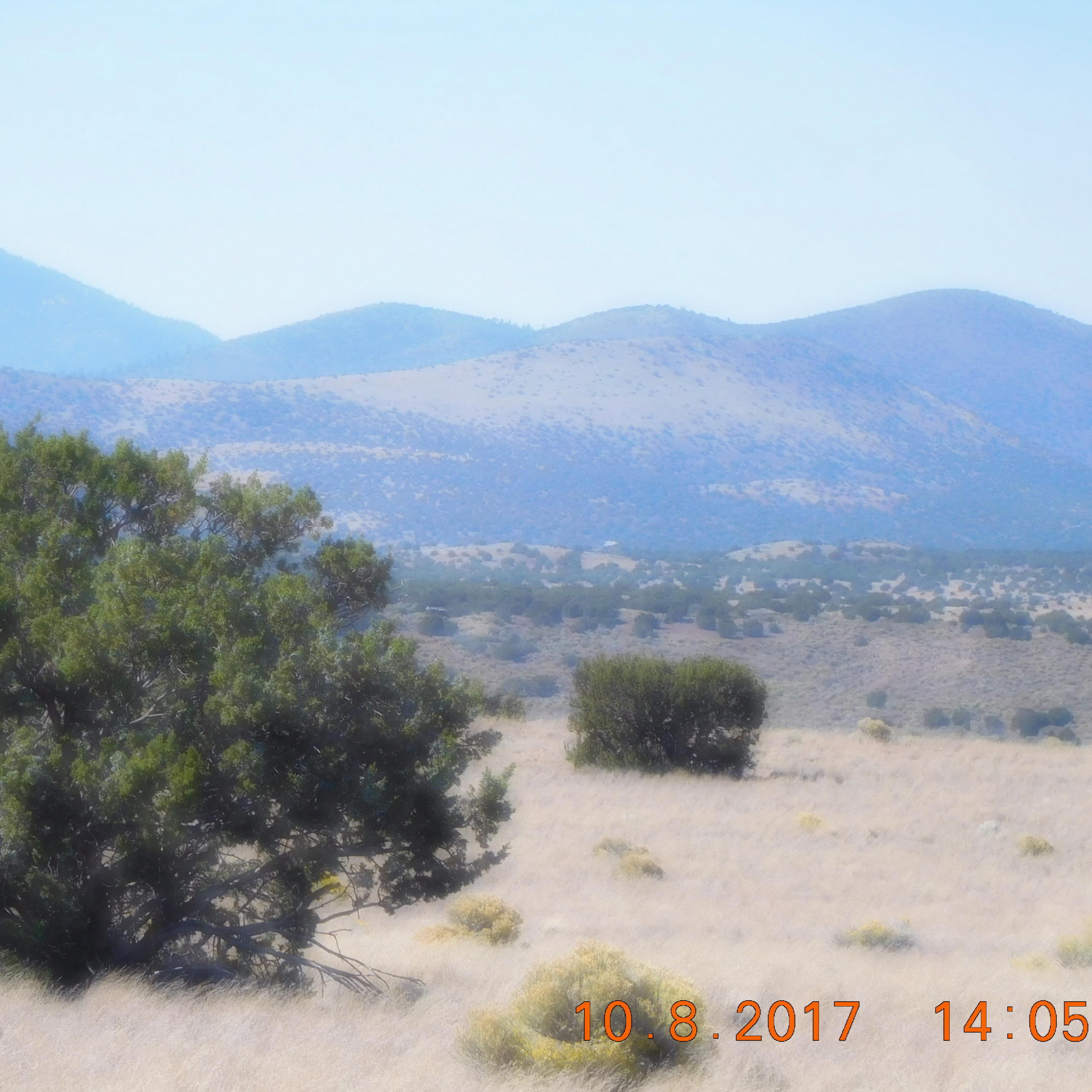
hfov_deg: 6.1
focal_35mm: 288
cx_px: 400
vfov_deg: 6.1
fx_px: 10279
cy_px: 553
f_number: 5.5
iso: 125
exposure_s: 1/500
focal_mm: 40.1
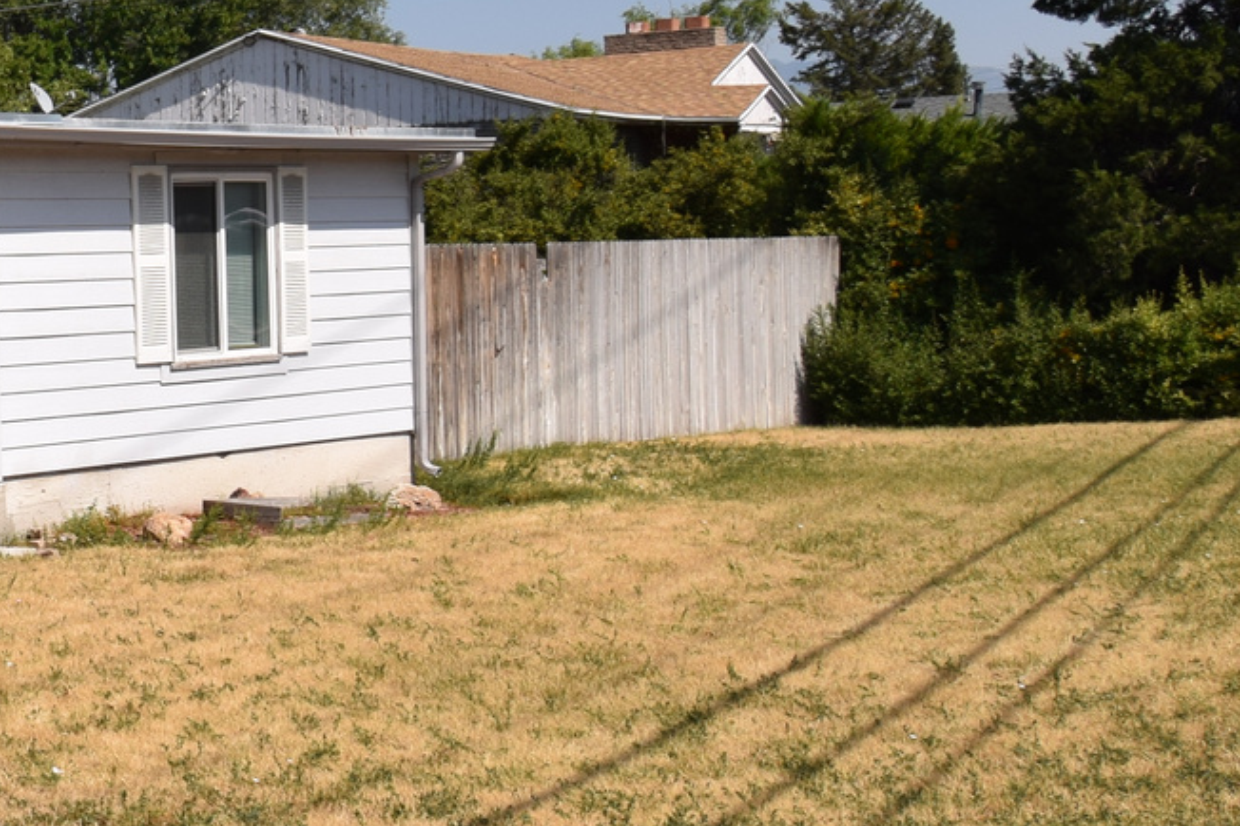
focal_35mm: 66
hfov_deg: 23.6
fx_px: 2272
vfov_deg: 20.5
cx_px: -677
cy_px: 309
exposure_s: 1/200
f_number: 13
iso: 100
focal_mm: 14
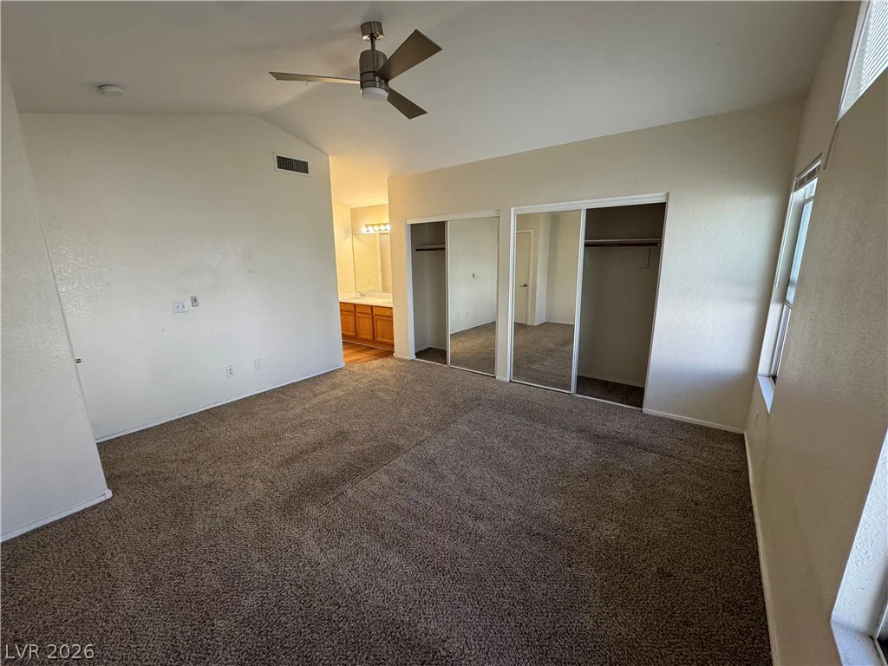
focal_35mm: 14
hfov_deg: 102.1
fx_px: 359
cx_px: 444
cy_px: 333
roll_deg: +0.5
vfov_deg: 85.7
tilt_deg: -13.1
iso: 200
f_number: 2.2
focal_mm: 2.22
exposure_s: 1/60
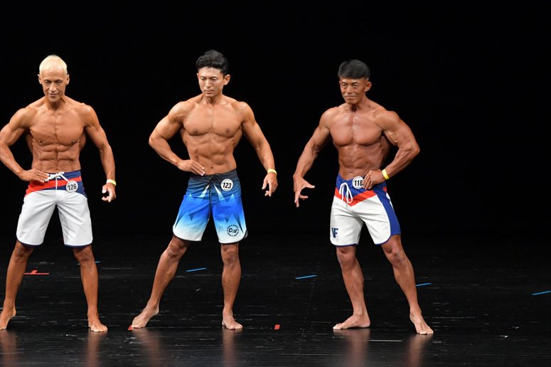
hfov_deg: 8.1
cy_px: 184
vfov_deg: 5.4
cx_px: 276
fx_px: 3901
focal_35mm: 255
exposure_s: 1/400
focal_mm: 170
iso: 3200
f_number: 5.6
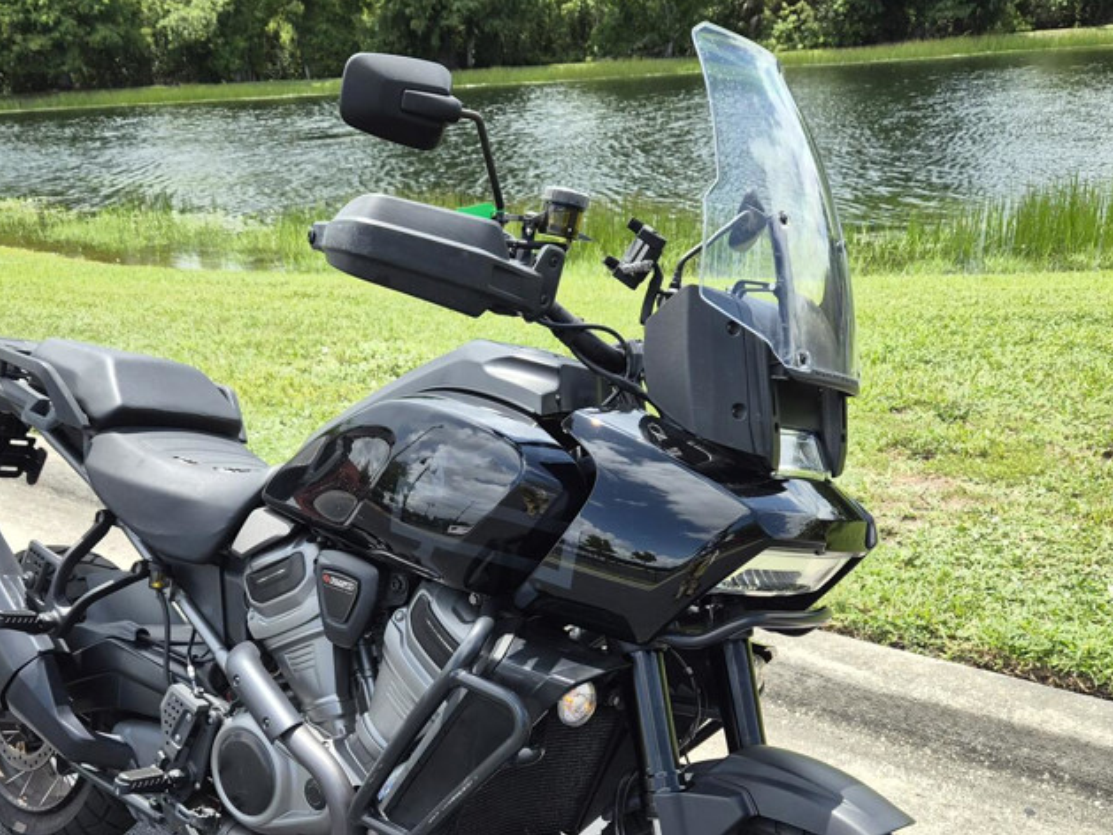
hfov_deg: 47.5
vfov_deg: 35.8
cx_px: 431
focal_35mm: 39
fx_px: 1254
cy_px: 651
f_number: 1.8
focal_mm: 5.4
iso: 80
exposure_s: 1/2056
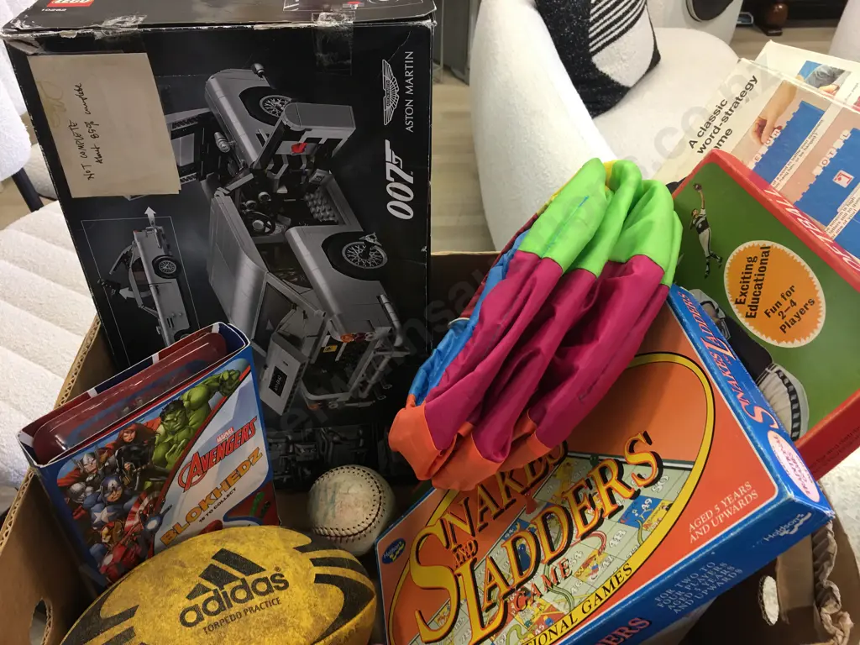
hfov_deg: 61.7
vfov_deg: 48.2
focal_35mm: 29
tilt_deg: -40.4
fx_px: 720
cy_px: 322
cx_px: 430
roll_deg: -0.9
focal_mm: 4.15
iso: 40
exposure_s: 1/17
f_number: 2.2
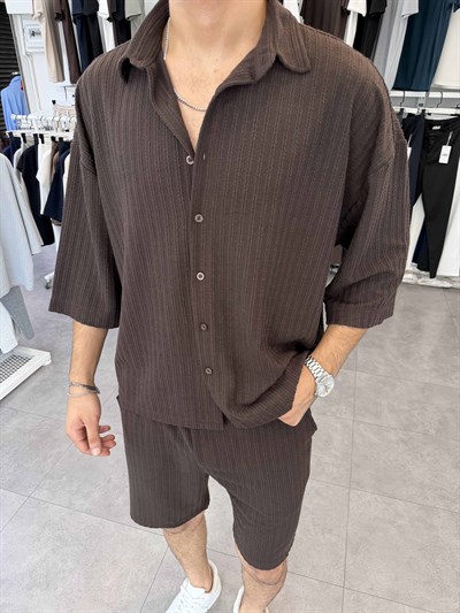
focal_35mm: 24
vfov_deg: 71.6
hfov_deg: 56.8
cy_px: 306
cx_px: 230
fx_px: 425
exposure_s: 1/121
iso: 80
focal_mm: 6.76
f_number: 1.78
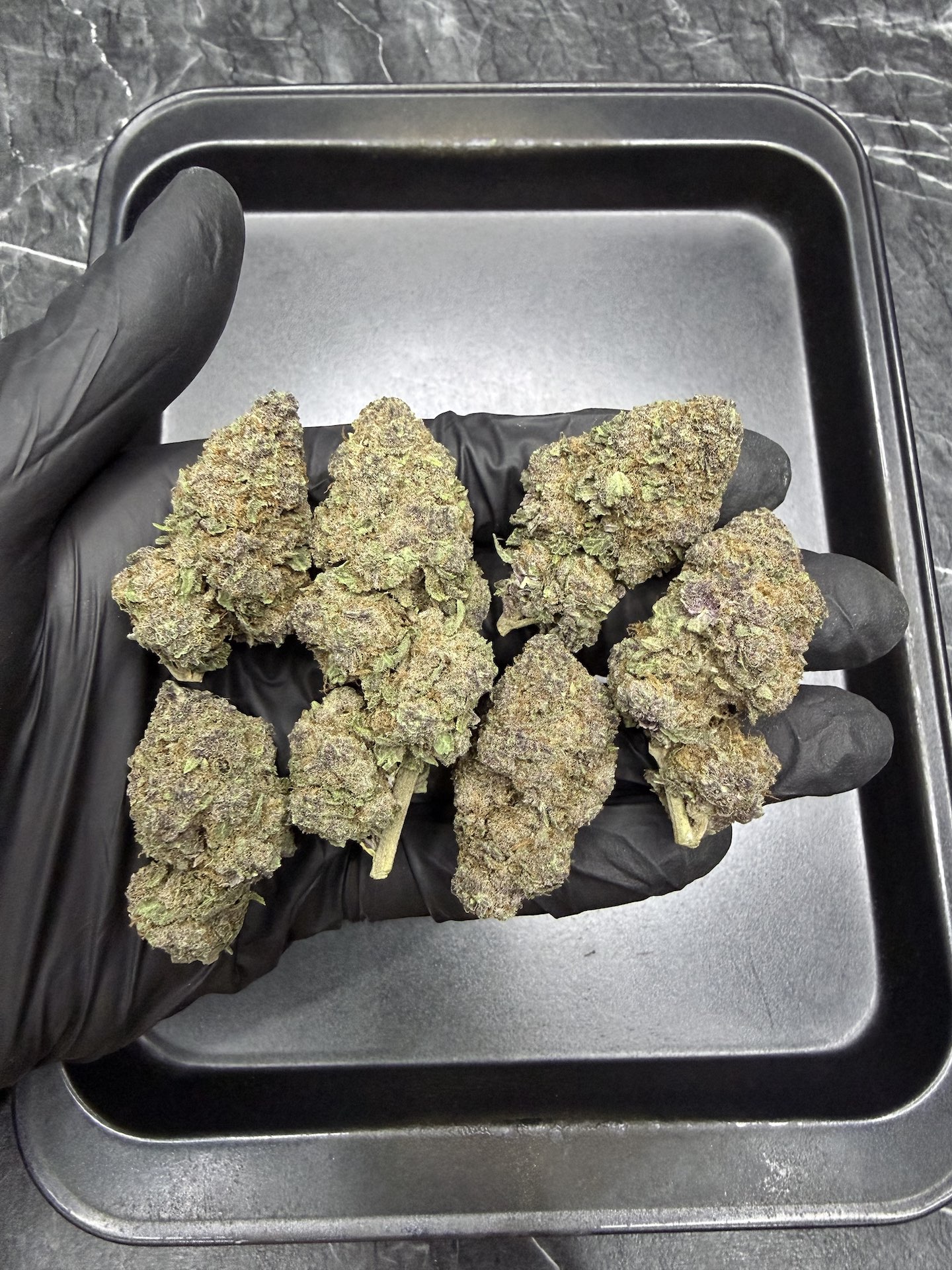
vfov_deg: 71.6
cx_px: 476
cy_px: 635
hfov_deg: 56.8
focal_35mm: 24
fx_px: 880
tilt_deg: -76.3
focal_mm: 2.22
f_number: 2.2
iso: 320
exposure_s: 1/66
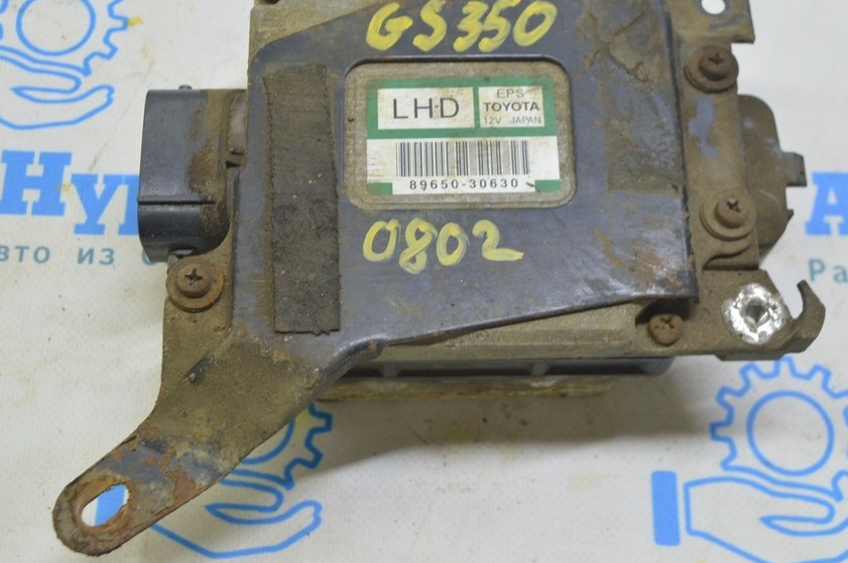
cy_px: 233
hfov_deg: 35.3
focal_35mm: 57
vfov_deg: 23.9
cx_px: 411
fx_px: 1332
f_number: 5.6
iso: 400
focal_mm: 31
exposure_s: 1/20
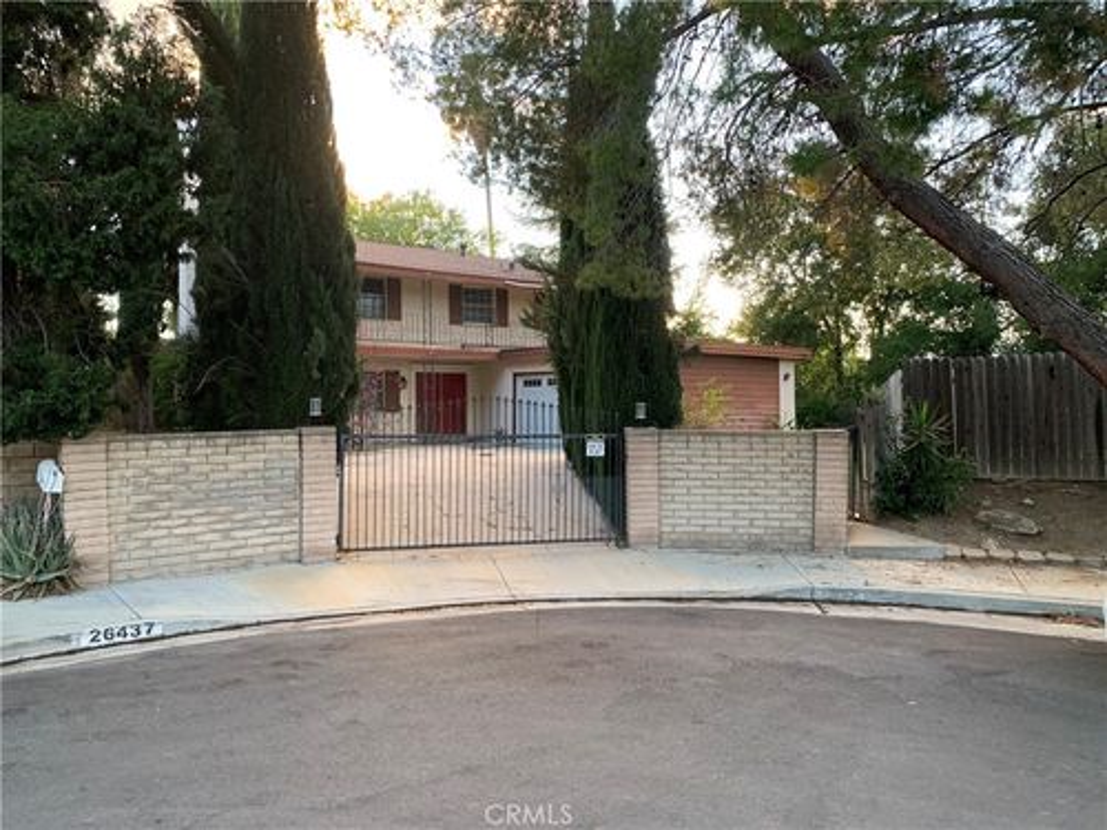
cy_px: 415
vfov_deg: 53.1
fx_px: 831
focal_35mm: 26
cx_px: 554
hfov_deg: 67.3
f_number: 1.8
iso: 100
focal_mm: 4.25
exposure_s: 1/84
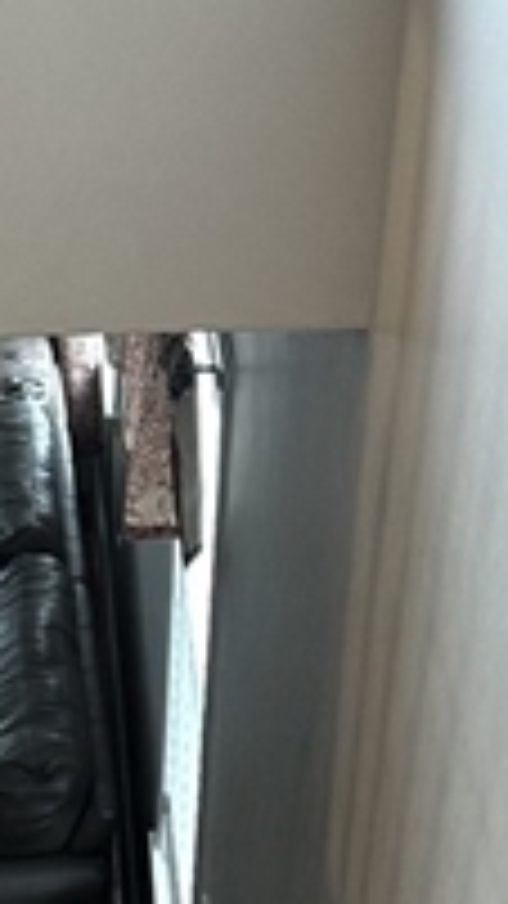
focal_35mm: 100
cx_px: 0
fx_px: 2396
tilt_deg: -46.7
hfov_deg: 12.0
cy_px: 1462
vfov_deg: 18.3
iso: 250
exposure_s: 1/60
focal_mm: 6.86
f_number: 1.78
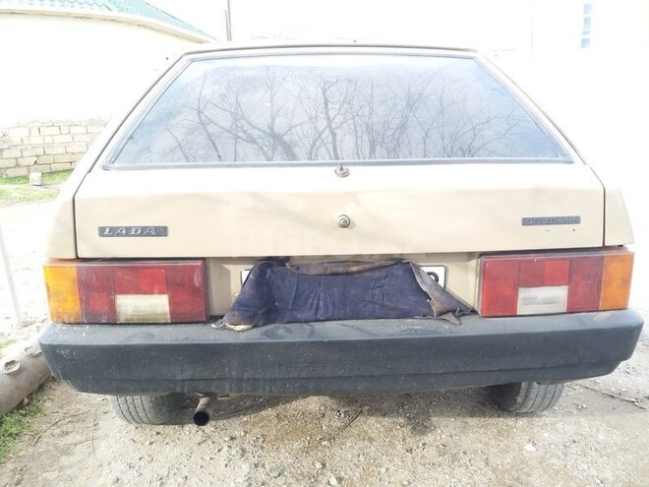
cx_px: 324
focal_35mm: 28
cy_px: 244
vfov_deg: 49.7
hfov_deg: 63.4
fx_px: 525
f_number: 1.9
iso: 64
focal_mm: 3.7
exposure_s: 1/100
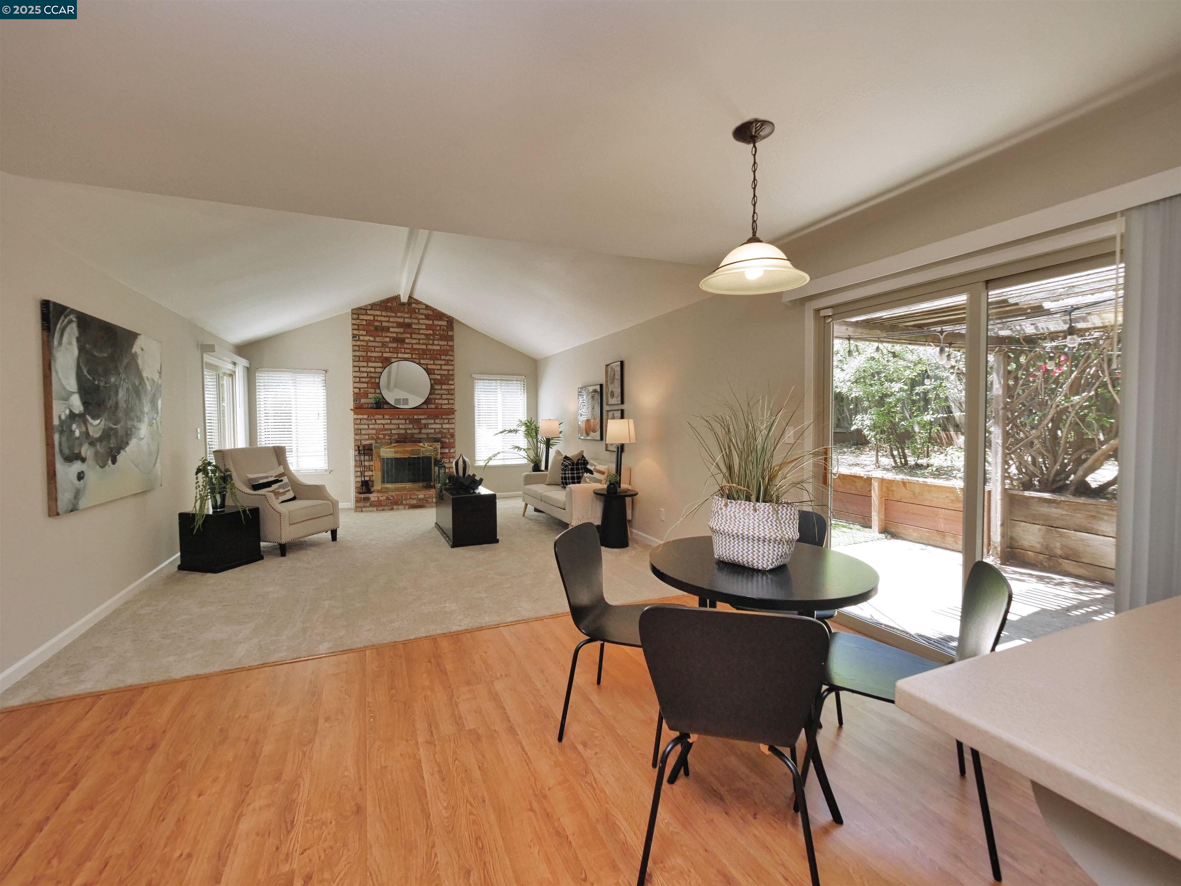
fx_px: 478
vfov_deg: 85.7
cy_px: 443
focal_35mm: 14
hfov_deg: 102.1
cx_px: 590
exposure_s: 1/160
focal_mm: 7
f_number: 4.5
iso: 800
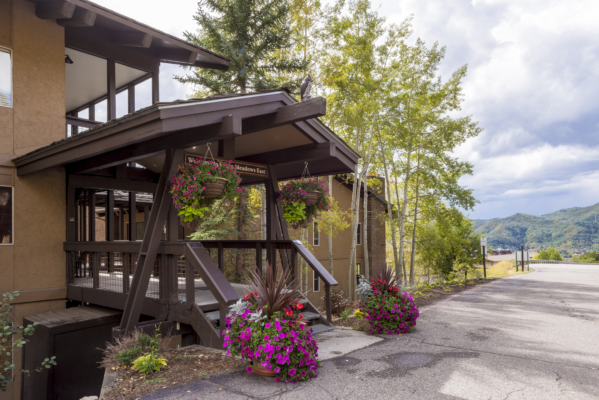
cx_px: 300
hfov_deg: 73.7
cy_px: 200
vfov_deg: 53.2
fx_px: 399
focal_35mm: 24
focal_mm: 24
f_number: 18
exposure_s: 1/30
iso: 100
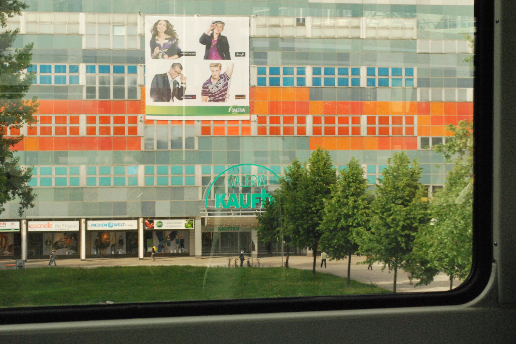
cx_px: 259
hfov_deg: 29.4
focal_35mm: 69
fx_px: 982
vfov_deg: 19.9
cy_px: 171
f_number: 10
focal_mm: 45
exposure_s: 1/320
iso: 1600
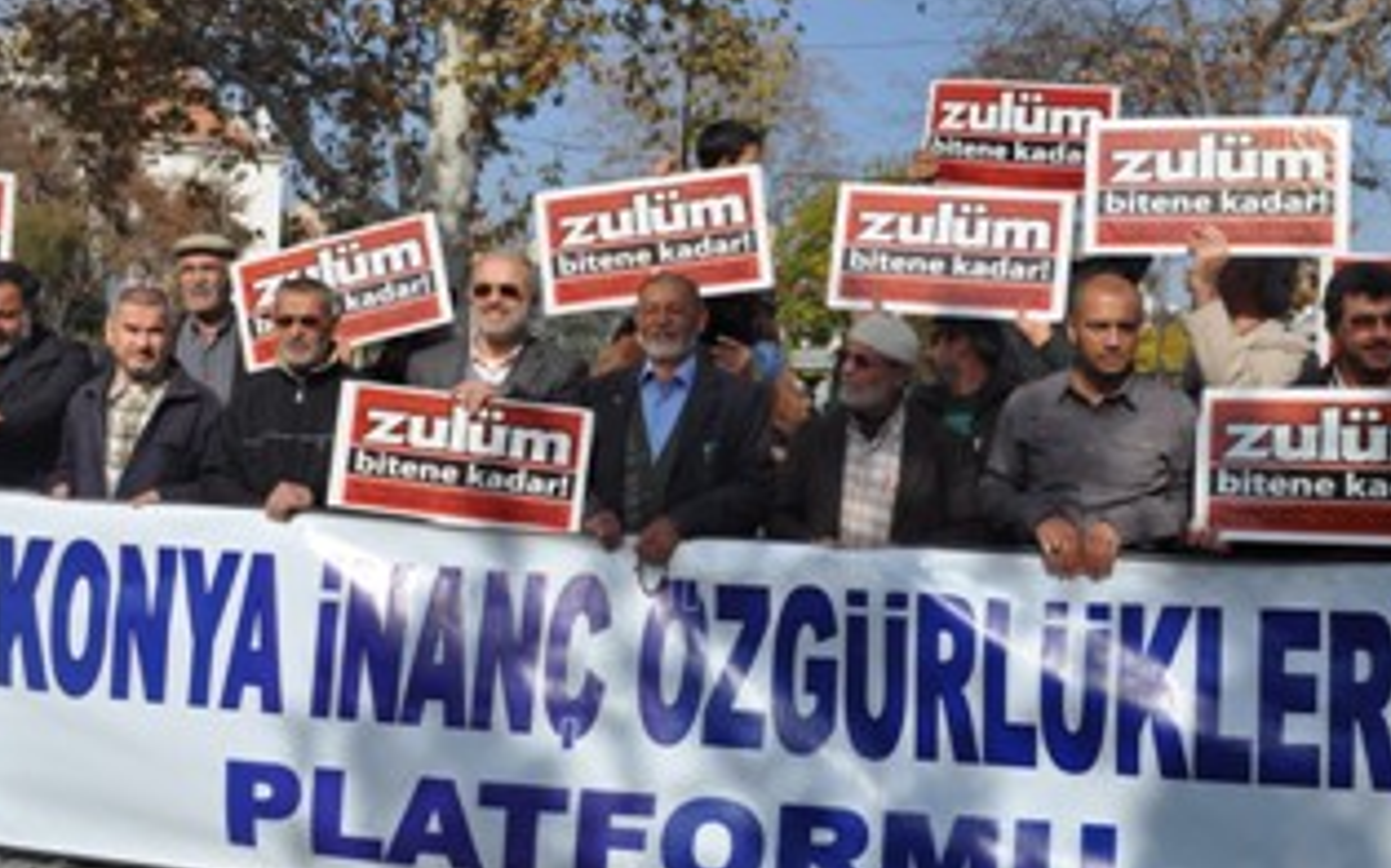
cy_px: 403
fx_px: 1819
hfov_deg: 41.7
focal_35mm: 48
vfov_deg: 26.8
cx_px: 811
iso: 200
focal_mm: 22
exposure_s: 1/400
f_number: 10
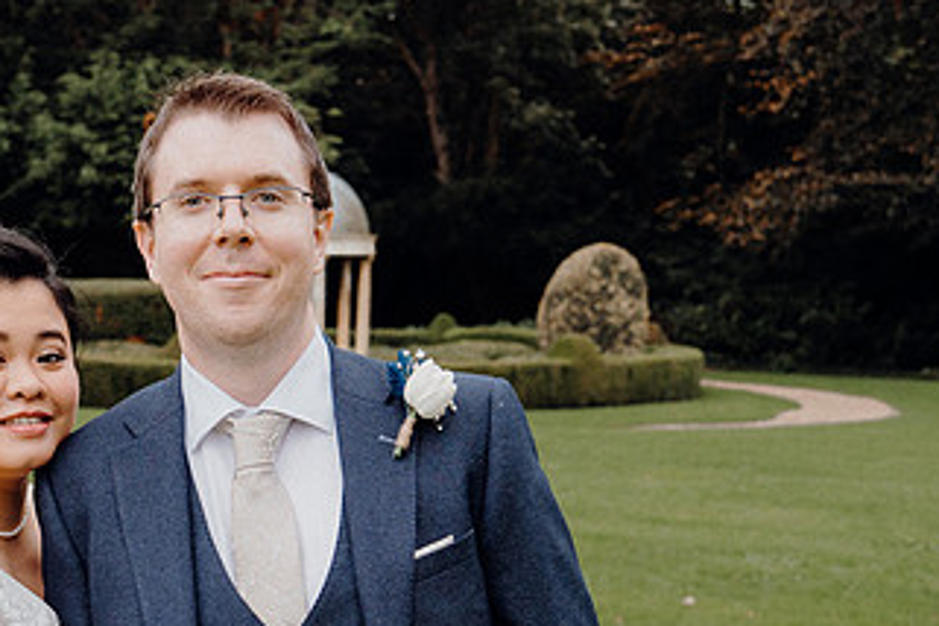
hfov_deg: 30.2
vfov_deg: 20.5
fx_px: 1695
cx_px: 190
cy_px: 563
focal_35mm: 65
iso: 640
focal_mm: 24
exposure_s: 1/160
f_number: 3.5
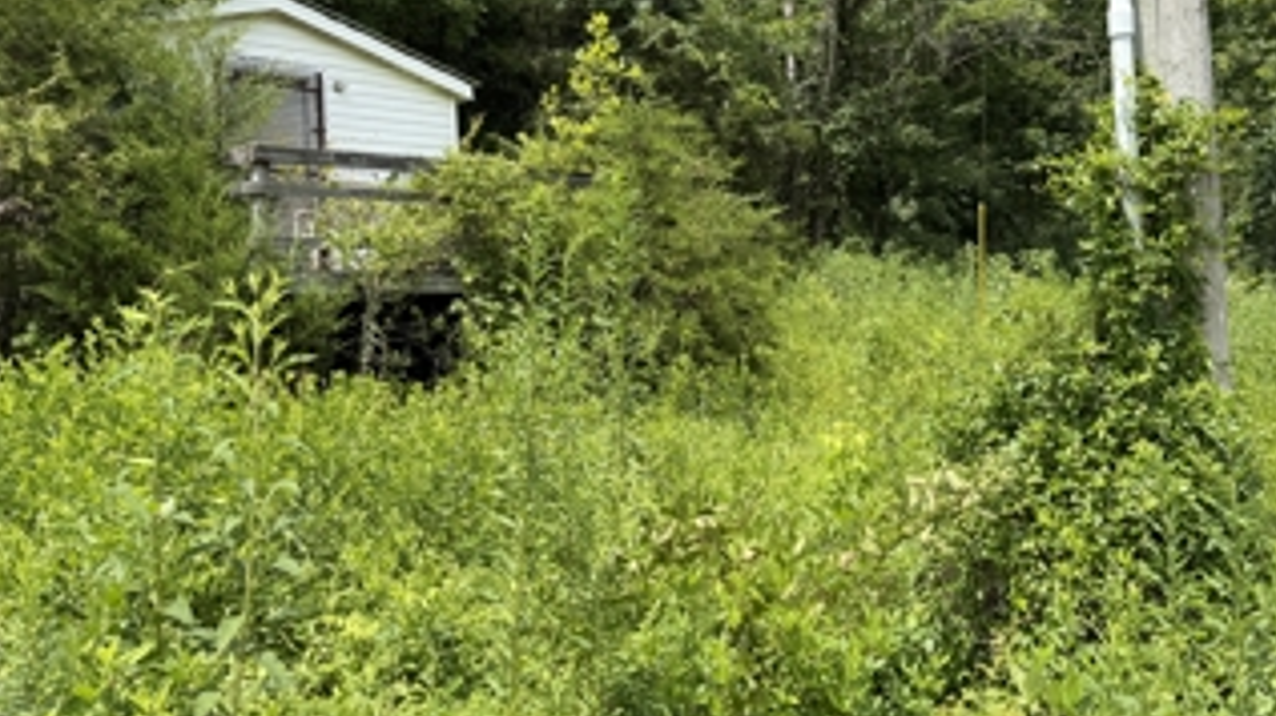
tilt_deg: +4.1
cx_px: 777
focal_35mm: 33
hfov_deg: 58.9
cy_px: 213
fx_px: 1116
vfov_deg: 35.1
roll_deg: +3.2
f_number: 1.78
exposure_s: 1/2232
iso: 80
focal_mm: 6.76
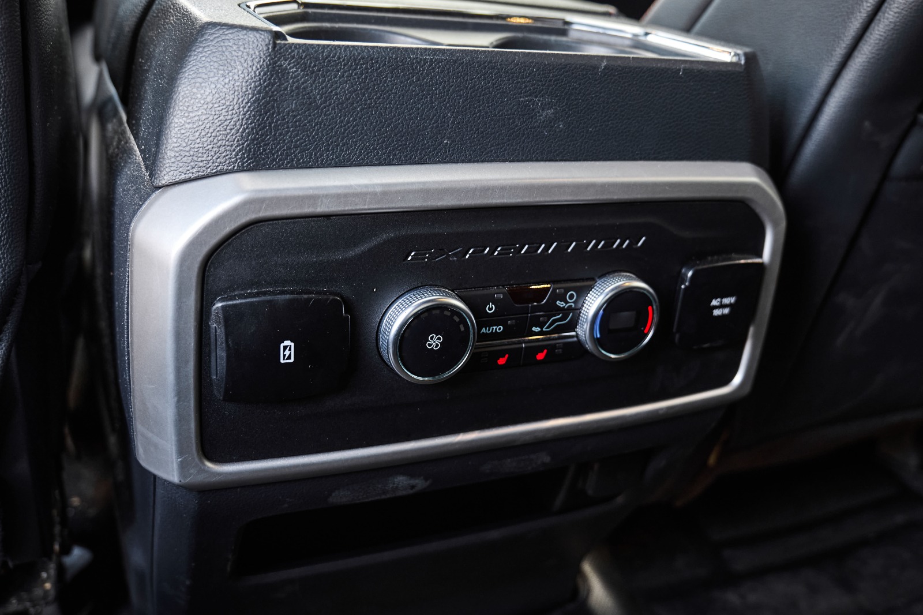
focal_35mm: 33
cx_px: 462
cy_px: 308
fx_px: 846
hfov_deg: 57.2
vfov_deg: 40.0
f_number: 4.3
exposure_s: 1/60
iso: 1250
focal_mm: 33
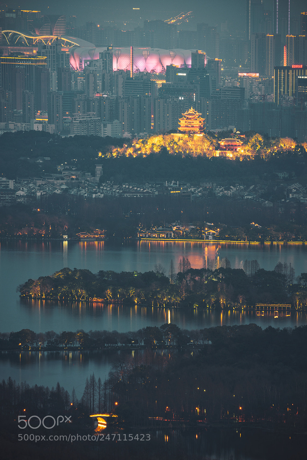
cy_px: 230
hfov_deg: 3.4
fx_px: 5115
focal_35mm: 400
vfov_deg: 5.2
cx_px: 154
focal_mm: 400
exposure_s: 3.2
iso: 100
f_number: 13
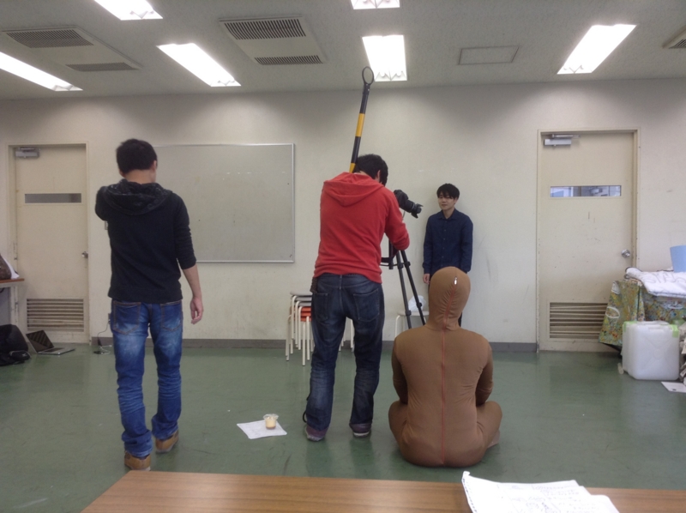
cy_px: 256
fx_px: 653
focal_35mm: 33
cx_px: 343
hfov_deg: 55.4
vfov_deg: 42.9
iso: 32
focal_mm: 3.3
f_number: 2.4
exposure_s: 1/30
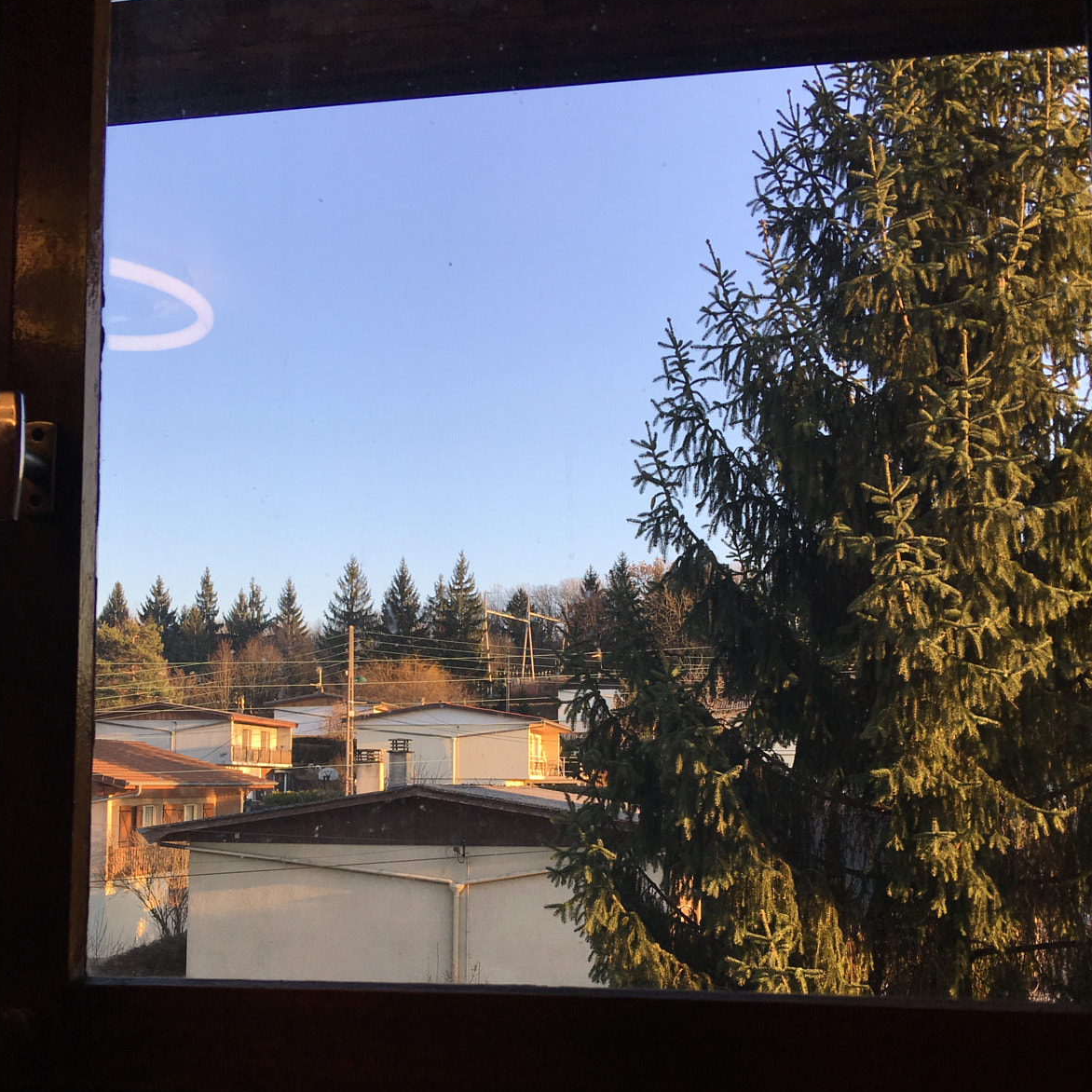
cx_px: 534
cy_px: 717
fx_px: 1249
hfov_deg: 47.2
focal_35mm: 35
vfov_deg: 46.6
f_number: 2.2
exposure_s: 1/281
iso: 25
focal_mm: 4.15
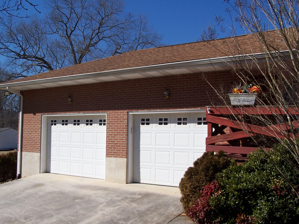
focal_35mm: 38
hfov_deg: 49.0
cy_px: 112
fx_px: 328
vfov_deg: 37.7
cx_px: 150
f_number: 5.6
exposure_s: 1/500
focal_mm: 6.3
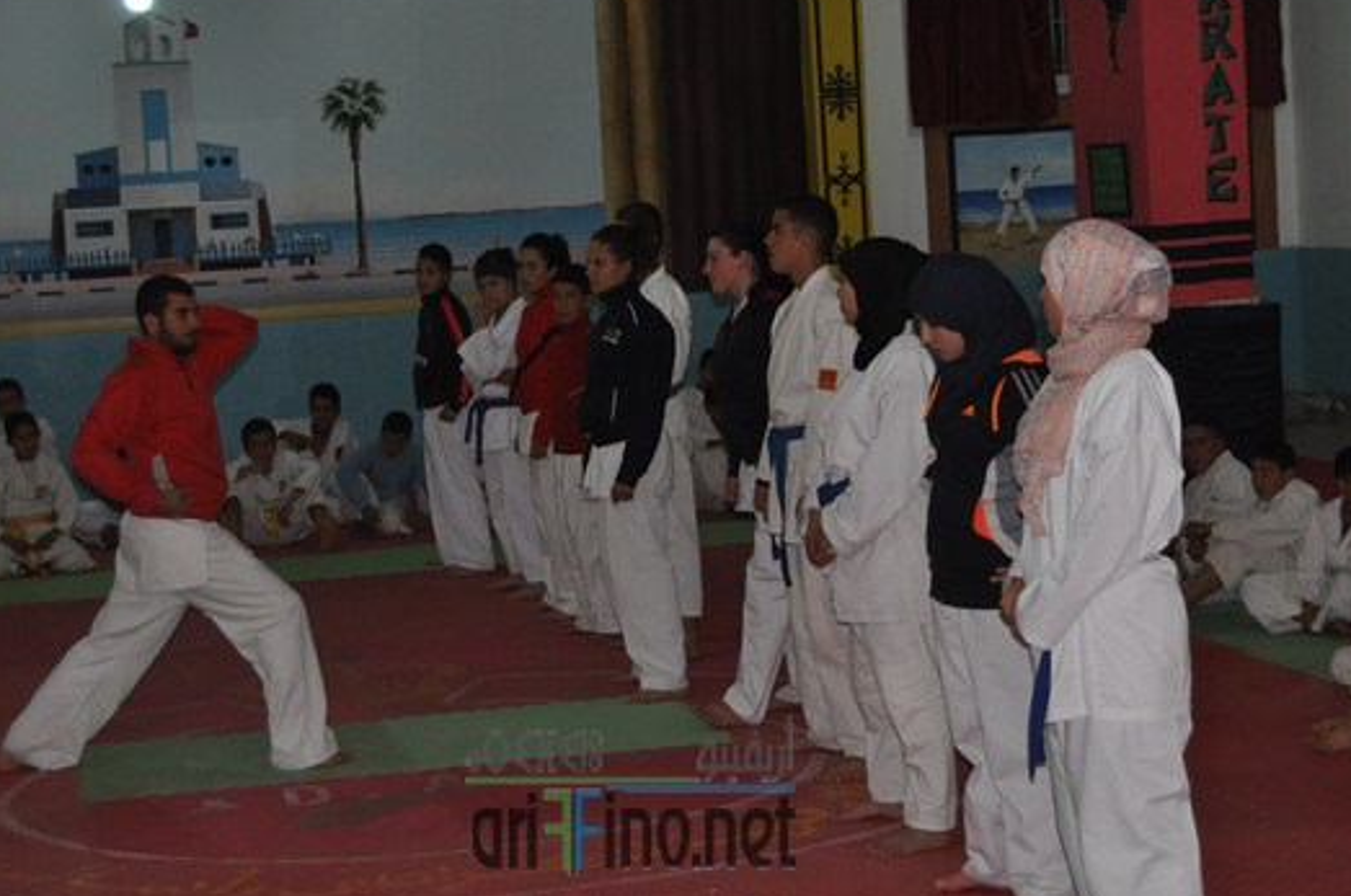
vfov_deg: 16.5
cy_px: 386
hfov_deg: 24.6
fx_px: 3095
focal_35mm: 83
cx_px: 630
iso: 800
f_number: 5.3
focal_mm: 45
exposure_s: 1/60
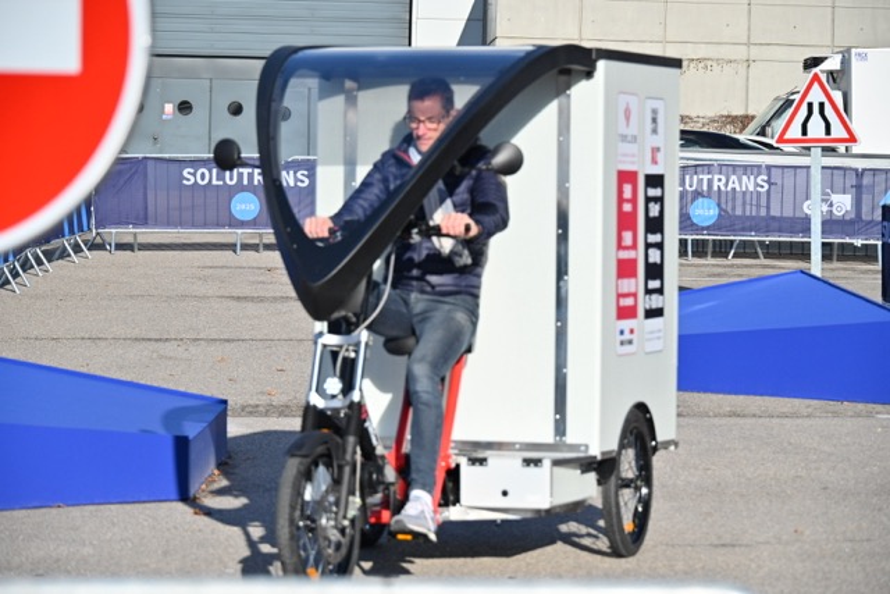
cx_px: 445
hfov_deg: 14.7
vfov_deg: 9.8
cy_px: 297
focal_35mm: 140
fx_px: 3462
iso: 640
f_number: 7.1
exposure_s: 1/2500
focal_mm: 140
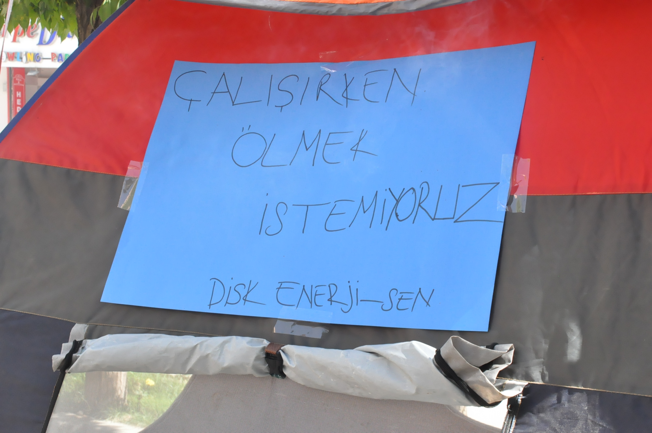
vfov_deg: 23.7
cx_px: 326
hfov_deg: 35.1
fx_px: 1031
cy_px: 216
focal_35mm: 57
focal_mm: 38
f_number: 8
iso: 2500
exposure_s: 1/250
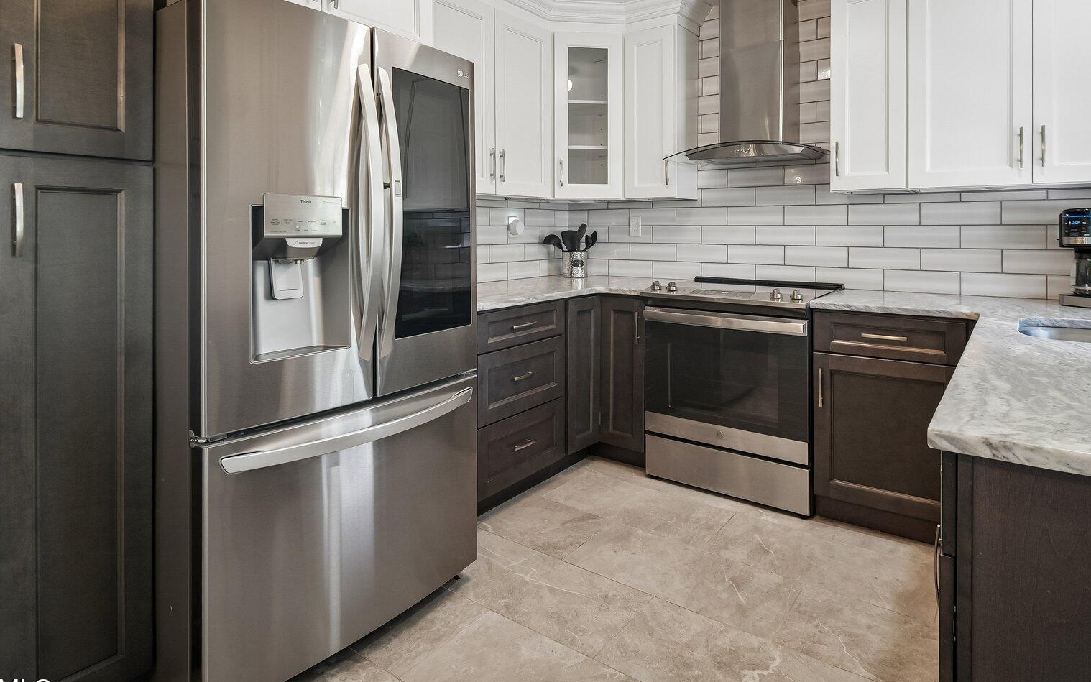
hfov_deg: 58.1
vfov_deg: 38.0
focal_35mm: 33
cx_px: 558
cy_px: 244
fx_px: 981
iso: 640
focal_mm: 24
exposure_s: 1/40
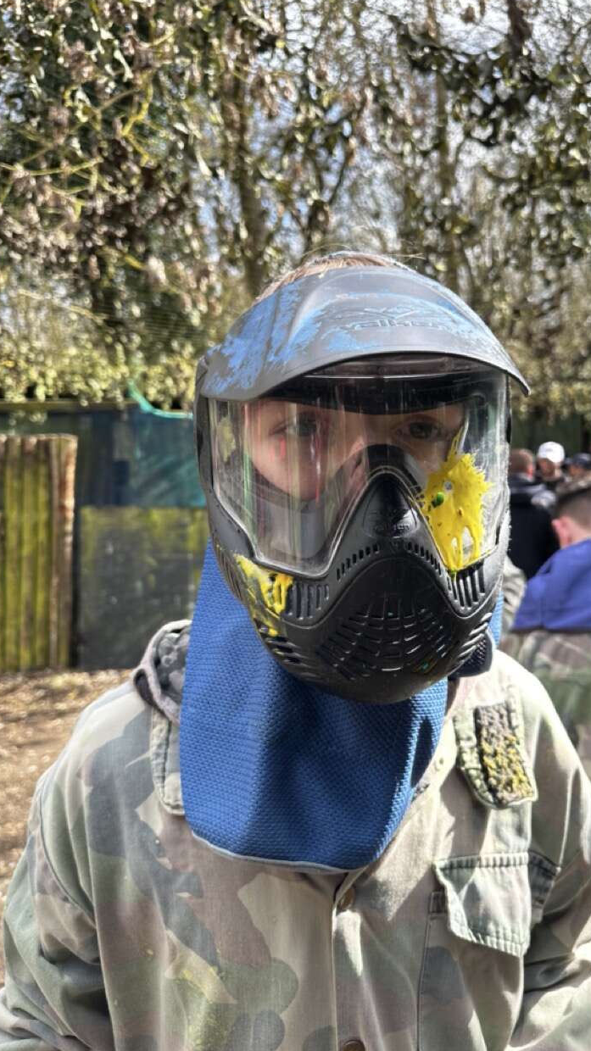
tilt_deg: -4.7
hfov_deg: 42.7
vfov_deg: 69.9
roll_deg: +0.1
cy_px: 509
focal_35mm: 27
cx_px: 356
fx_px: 753
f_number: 1.78
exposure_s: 1/462
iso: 80
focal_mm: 6.86
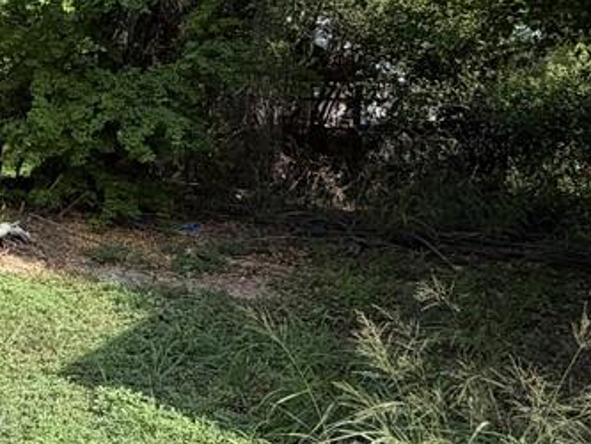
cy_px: 139
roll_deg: -1.4
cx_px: -170
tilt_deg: -4.5
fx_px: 734
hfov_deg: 33.0
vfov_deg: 33.2
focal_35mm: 43
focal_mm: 2.22
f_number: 2.2
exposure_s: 1/734
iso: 40
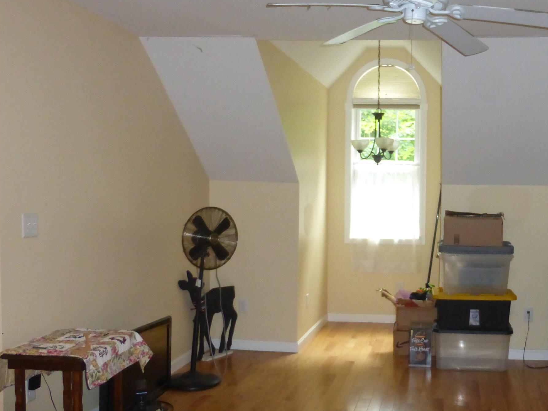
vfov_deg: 34.3
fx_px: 665
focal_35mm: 42
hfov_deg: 43.6
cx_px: 401
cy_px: 224
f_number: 3.3
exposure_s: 1/60
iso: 500
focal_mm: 4.3
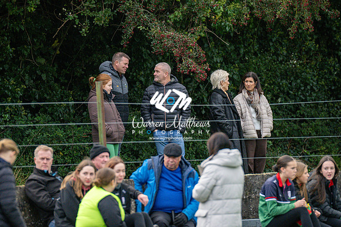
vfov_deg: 3.1
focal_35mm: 450
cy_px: 114
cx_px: 170
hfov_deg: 4.6
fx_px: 4260
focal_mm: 300
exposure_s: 1/6400
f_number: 2.8
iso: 2500
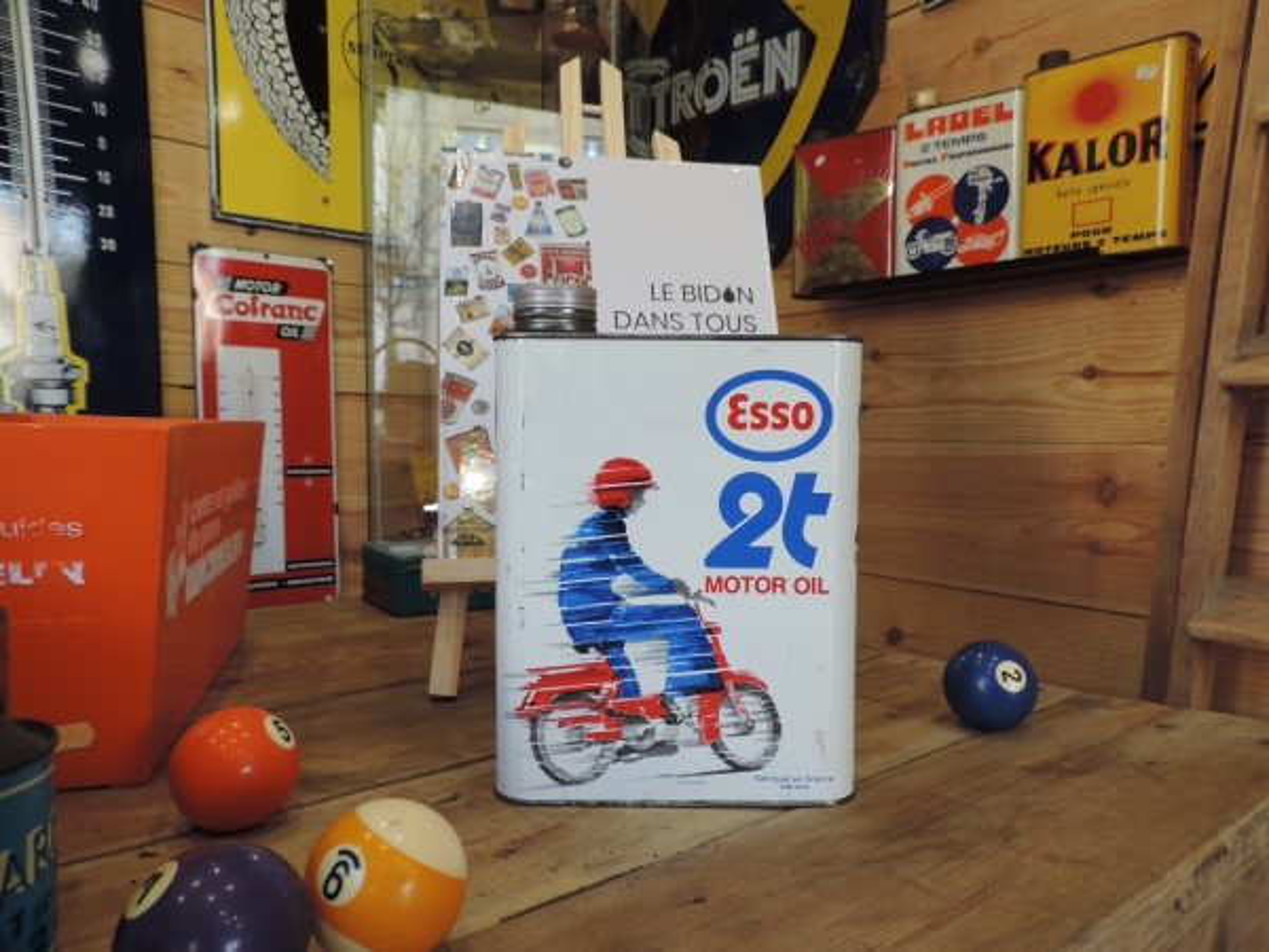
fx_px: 880
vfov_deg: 56.8
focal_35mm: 24
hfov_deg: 71.6
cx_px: 634
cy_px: 476
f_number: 3
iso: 140
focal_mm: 4.3
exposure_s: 1/30
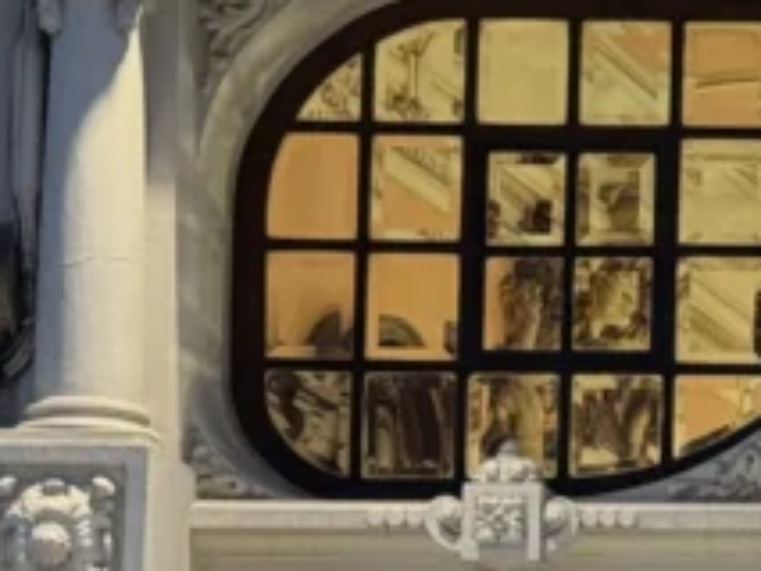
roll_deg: +0.4
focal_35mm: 231
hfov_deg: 8.1
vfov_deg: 6.4
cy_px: 614
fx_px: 5081
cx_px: 1565
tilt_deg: +7.4
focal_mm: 6.86
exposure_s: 1/50
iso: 200
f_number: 1.78
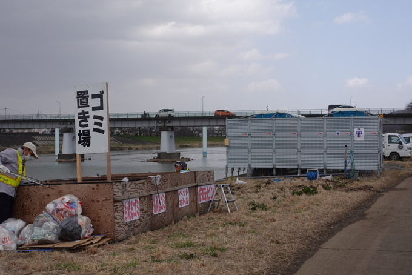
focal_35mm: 46
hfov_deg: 42.7
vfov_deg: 29.3
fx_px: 527
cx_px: 206
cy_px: 138
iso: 125
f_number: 2.8
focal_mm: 17.37
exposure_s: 1/160
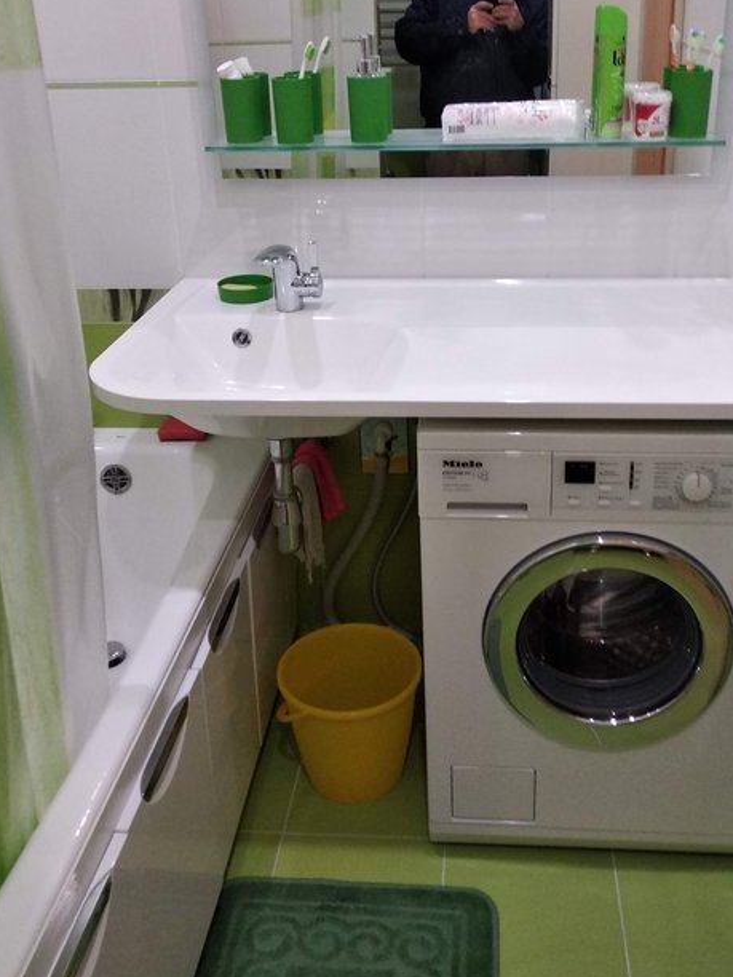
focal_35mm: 34
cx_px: 422
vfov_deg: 53.6
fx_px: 960
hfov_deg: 41.7
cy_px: 398
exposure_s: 1/33
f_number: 2.2
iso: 800
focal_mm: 3.81
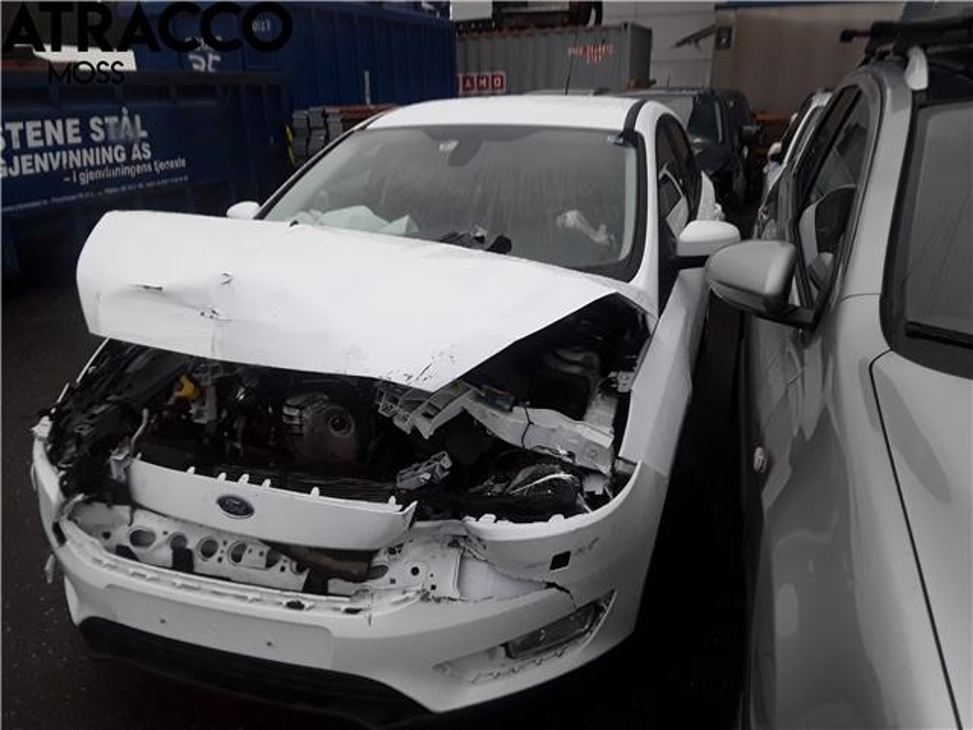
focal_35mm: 28
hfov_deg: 63.4
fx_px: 787
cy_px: 365
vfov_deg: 49.7
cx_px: 486
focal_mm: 2.91
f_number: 1.9
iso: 40
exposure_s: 1/100
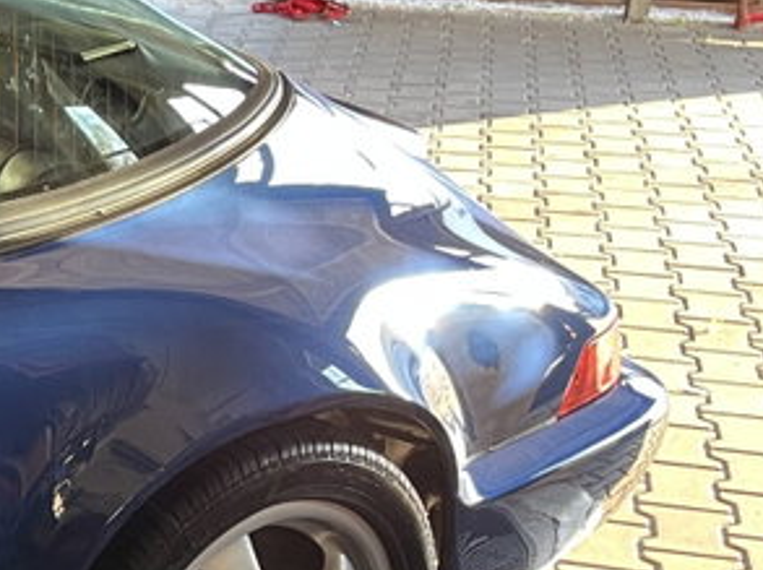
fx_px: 2003
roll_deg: +0.2
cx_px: -398
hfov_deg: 18.9
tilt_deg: -24.9
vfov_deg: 16.0
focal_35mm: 91
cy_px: 534
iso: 160
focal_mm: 5.1
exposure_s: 1/60
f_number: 1.6
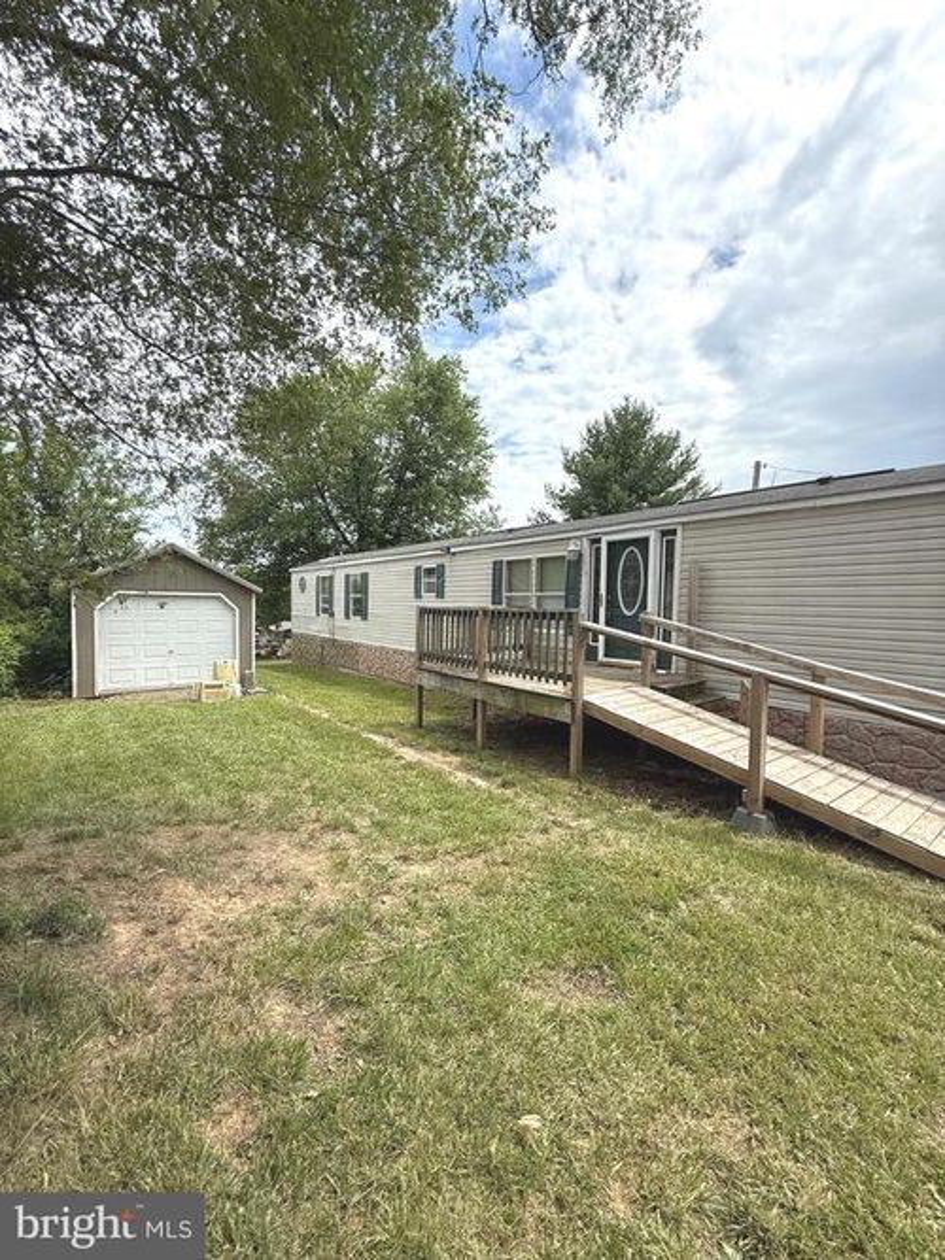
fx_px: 510
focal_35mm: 14
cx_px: 472
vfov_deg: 102.1
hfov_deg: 85.7
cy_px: 630
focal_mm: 2.22
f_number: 2.2
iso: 64
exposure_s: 1/2237
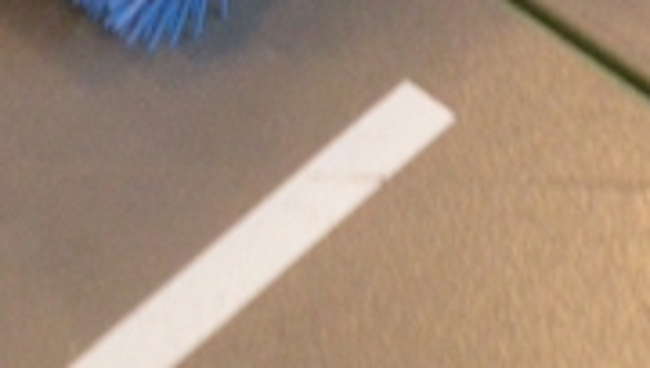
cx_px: 90
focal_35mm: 170
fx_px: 2935
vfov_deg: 7.0
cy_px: -281
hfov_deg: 12.6
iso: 400
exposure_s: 1/17.6
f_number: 3.5
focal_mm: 7.4
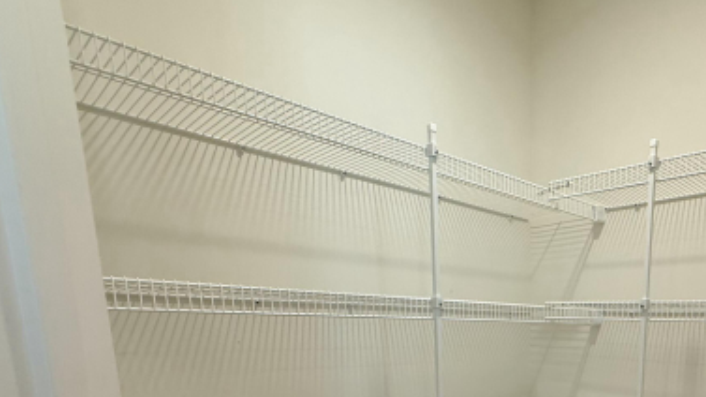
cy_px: 427
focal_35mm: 27
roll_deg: -0.1
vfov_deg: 36.8
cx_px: 542
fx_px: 505
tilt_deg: -12.7
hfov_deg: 65.0
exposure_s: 1/120
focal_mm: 2.22
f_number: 2.2
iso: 160
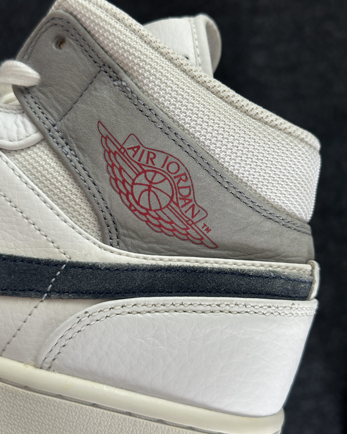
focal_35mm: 51
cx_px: 171
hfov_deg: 29.7
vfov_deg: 36.7
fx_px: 655
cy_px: 210
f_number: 1.78
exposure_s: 1/50
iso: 100
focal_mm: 6.86
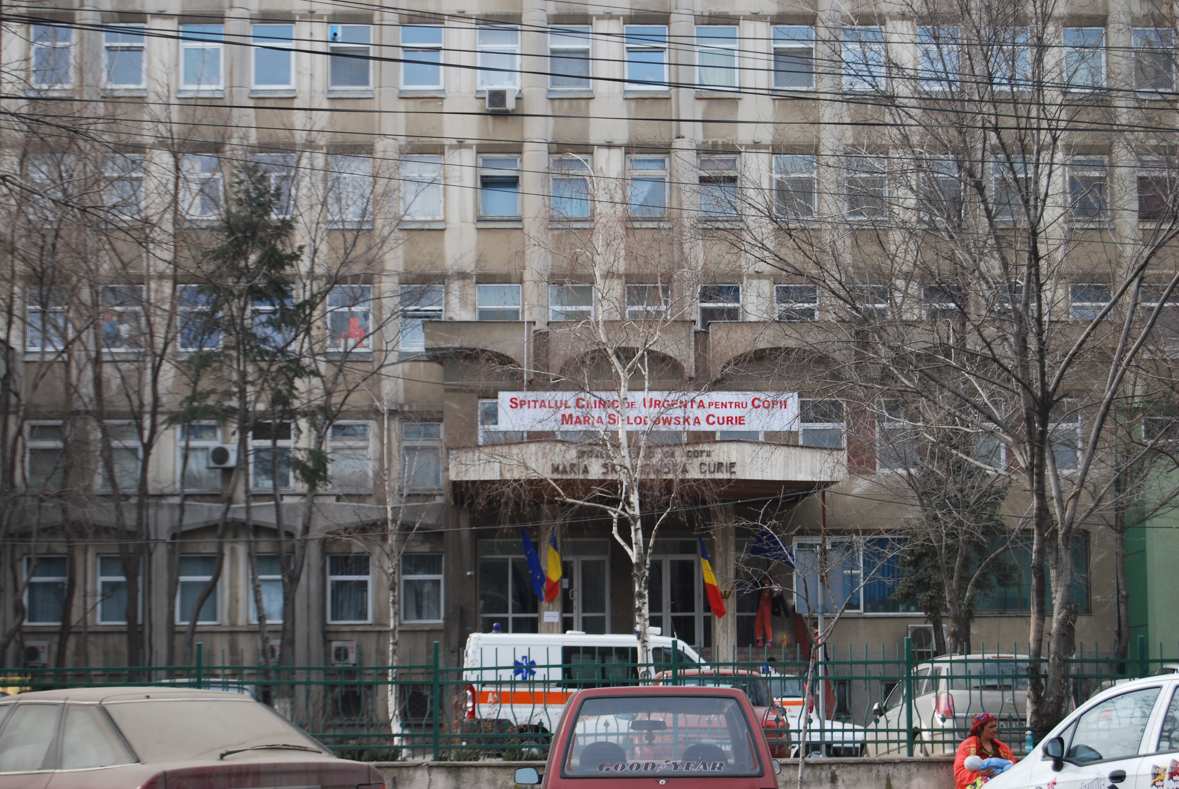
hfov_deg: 24.6
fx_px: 2705
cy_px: 394
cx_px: 590
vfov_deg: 16.6
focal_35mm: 82
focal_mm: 55
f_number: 5.6
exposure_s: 1/125
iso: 100
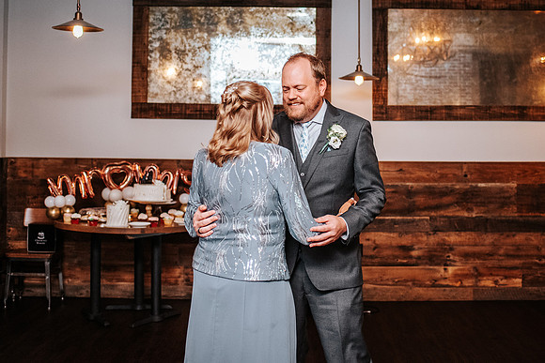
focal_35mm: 50
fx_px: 756
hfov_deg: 39.6
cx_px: 309
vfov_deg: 26.8
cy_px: 104
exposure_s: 1/200
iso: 2000
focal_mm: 35
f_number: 2.2
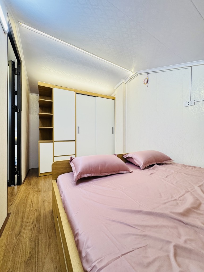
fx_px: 110
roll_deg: +0.5
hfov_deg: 85.7
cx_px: 102
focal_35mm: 14
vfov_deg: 102.1
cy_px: 136
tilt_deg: +0.6
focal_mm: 2.22
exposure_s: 1/100
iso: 160
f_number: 2.2
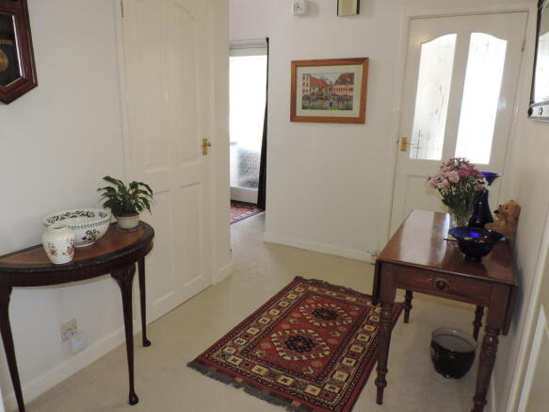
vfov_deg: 56.8
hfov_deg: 71.6
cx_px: 274
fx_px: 381
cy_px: 206
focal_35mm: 24
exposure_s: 1/40
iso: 200
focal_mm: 4.3
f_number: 3
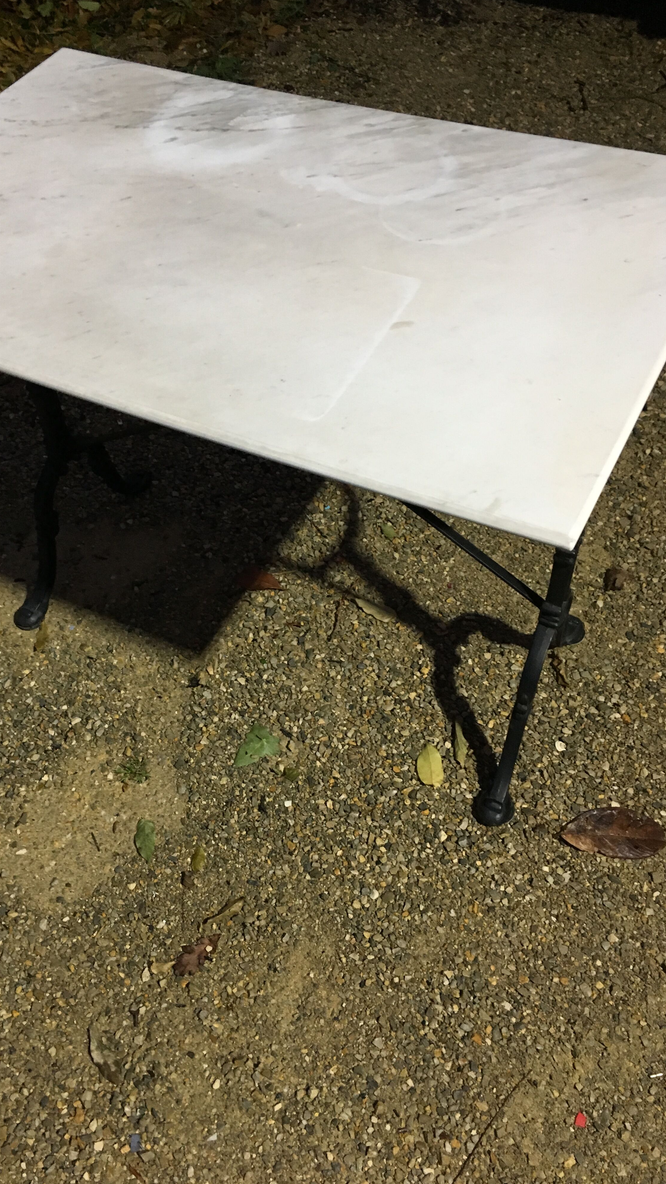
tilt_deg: -53.5
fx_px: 1005
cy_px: 588
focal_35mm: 32
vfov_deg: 61.0
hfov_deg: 36.4
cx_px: 246
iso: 160
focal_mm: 4.15
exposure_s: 1/33
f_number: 2.2
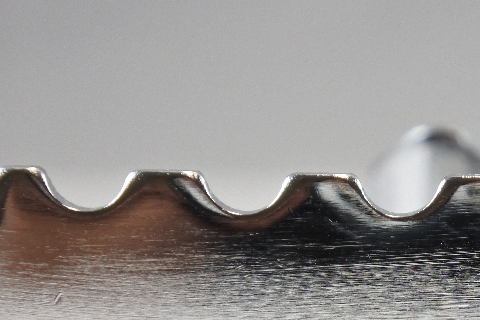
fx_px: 2386
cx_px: 408
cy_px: 394
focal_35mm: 179
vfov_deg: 7.6
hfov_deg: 11.4
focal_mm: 24
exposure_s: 1/125
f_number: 5
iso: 500
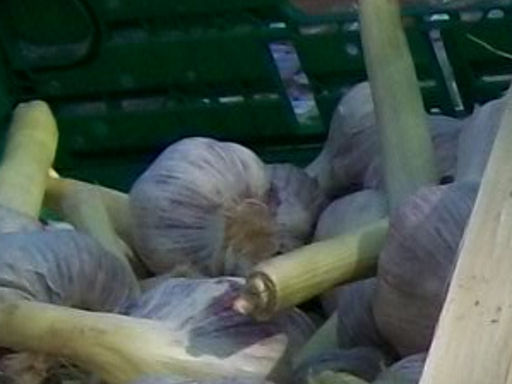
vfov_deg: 6.2
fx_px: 3238
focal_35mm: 219
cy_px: 1140
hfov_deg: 8.0
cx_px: 1457
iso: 80
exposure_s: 1/250
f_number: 5.5
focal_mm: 5.7
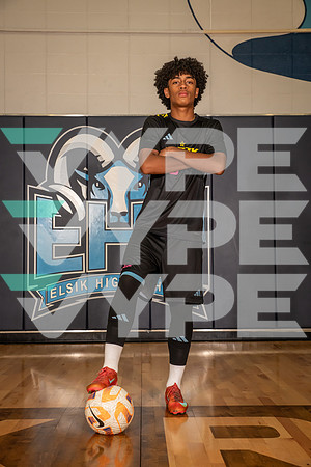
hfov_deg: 26.0
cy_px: 234
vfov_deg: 38.2
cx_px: 156
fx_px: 674
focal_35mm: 52
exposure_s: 1/320
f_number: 6.3
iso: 800
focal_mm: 52
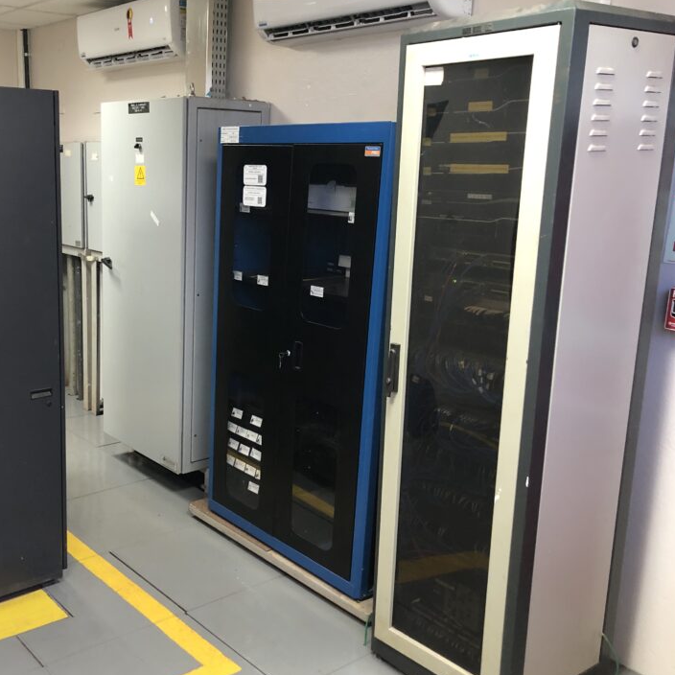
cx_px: 196
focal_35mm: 36
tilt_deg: -11.8
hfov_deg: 45.0
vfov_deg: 46.0
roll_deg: -0.5
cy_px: 342
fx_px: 794
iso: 64
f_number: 1.8
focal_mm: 3.99
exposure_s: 1/15
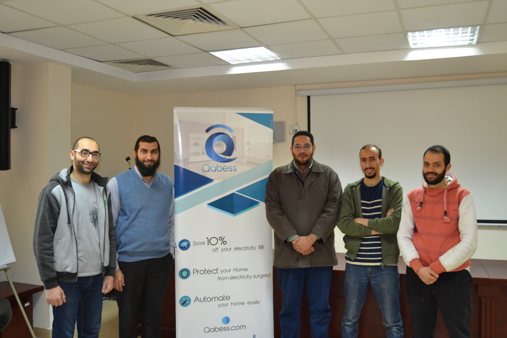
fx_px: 465
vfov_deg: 40.0
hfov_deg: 57.2
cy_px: 169
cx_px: 254
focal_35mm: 33
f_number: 3.5
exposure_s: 1/60
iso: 1000
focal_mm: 22
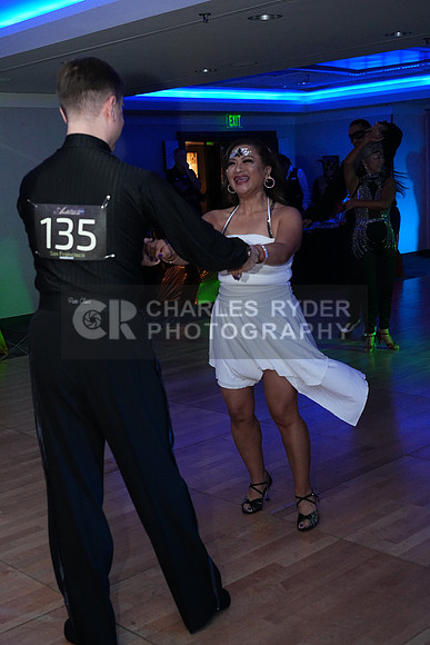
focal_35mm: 45
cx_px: 215
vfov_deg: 43.6
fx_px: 806
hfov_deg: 29.9
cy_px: 322
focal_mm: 45
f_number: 5
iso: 5000
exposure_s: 1/250
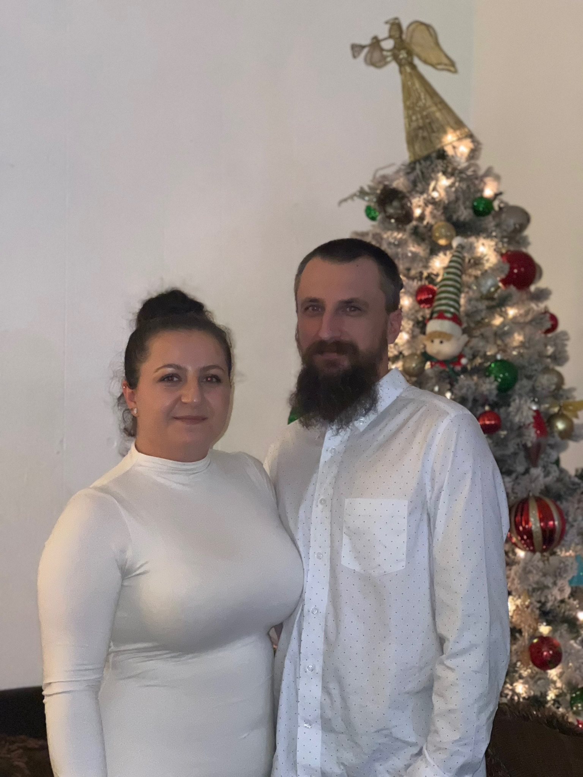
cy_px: 388
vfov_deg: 25.3
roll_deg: -0.8
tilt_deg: +1.0
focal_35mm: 77
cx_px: 292
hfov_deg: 19.1
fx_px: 1729
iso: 1000
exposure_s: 1/34
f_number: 2.8
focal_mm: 9
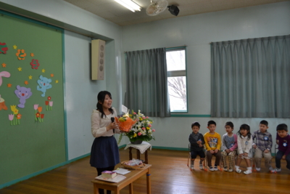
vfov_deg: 43.6
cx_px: 145
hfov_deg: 61.9
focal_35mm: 30
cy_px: 97
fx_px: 242
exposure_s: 1/80
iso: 400
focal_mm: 20
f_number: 4.5
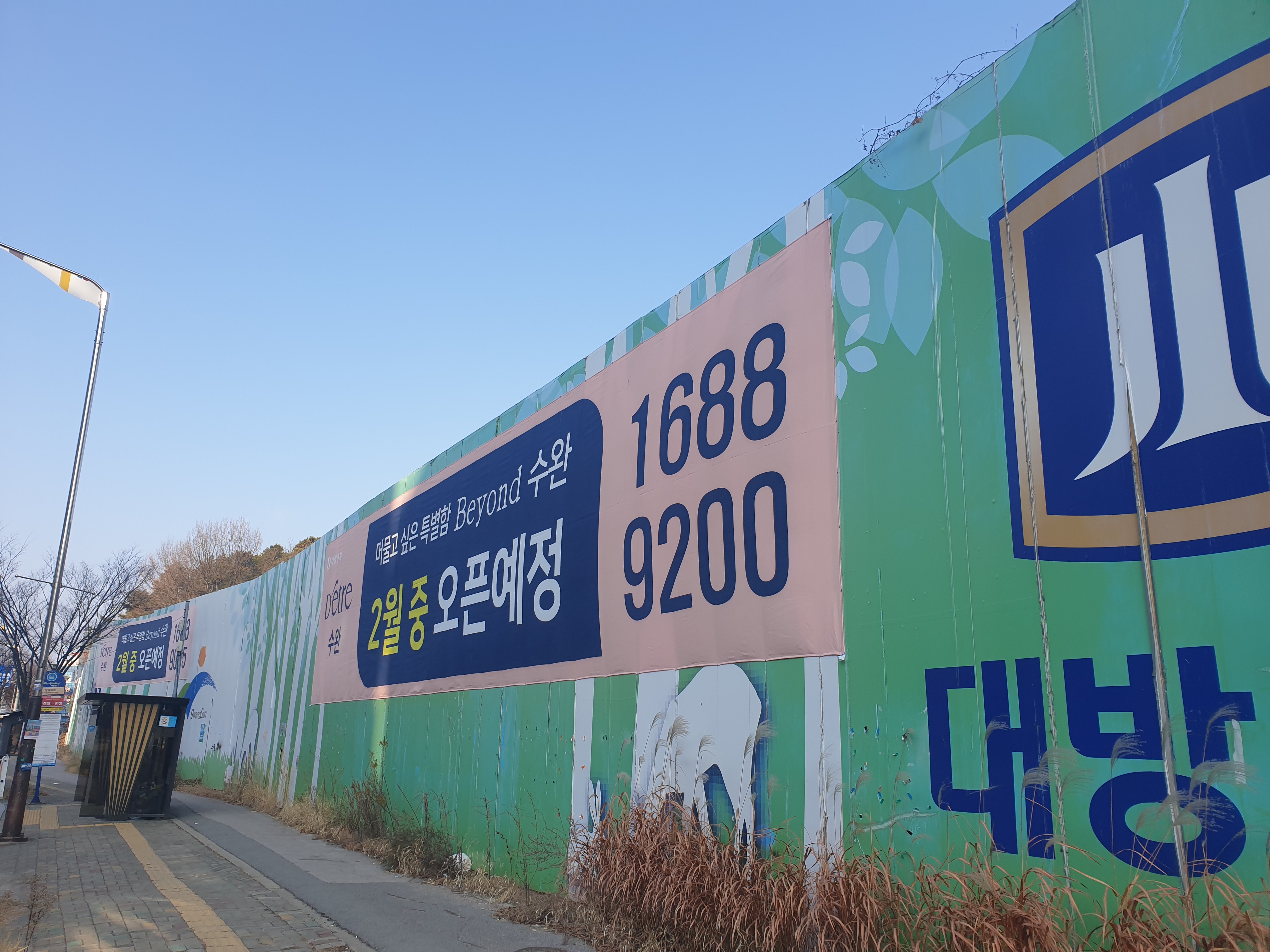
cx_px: 635
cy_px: 476
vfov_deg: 53.1
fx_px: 954
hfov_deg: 67.3
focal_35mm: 26
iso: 50
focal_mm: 4.3
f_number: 2.4
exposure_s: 1/799
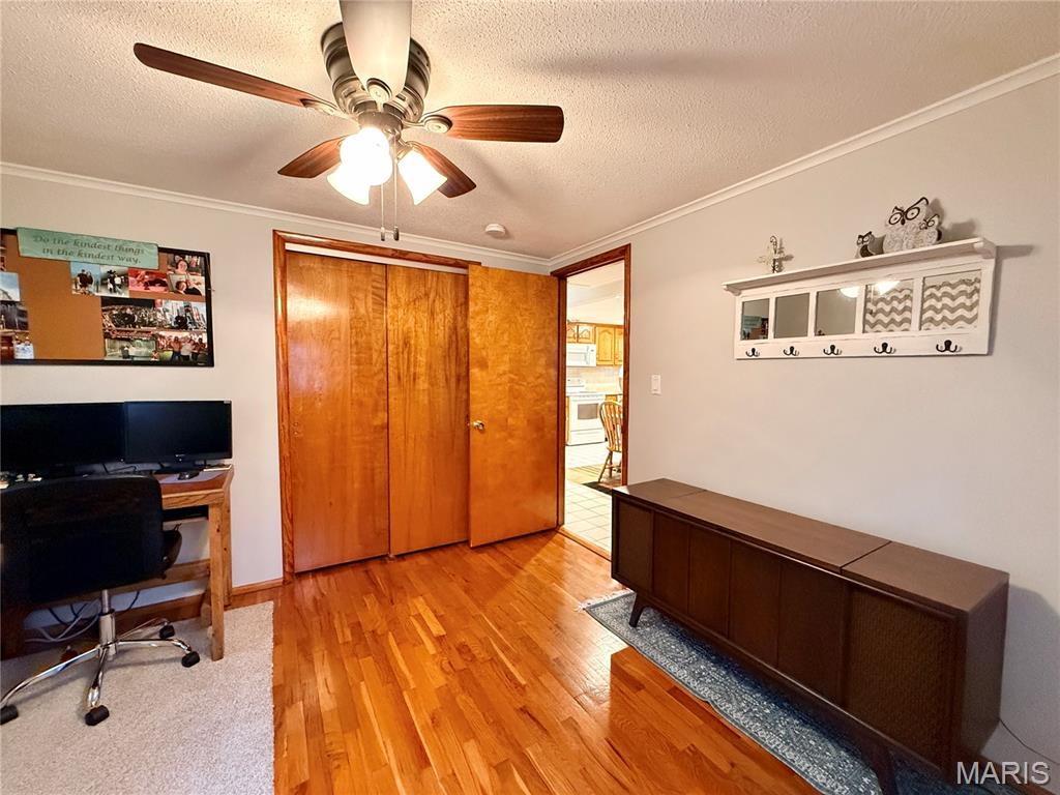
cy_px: 398
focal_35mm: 14
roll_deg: -0.4
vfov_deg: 85.7
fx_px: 429
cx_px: 530
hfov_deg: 102.1
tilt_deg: -3.8
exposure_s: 1/60
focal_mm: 2.22
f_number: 2.2
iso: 800
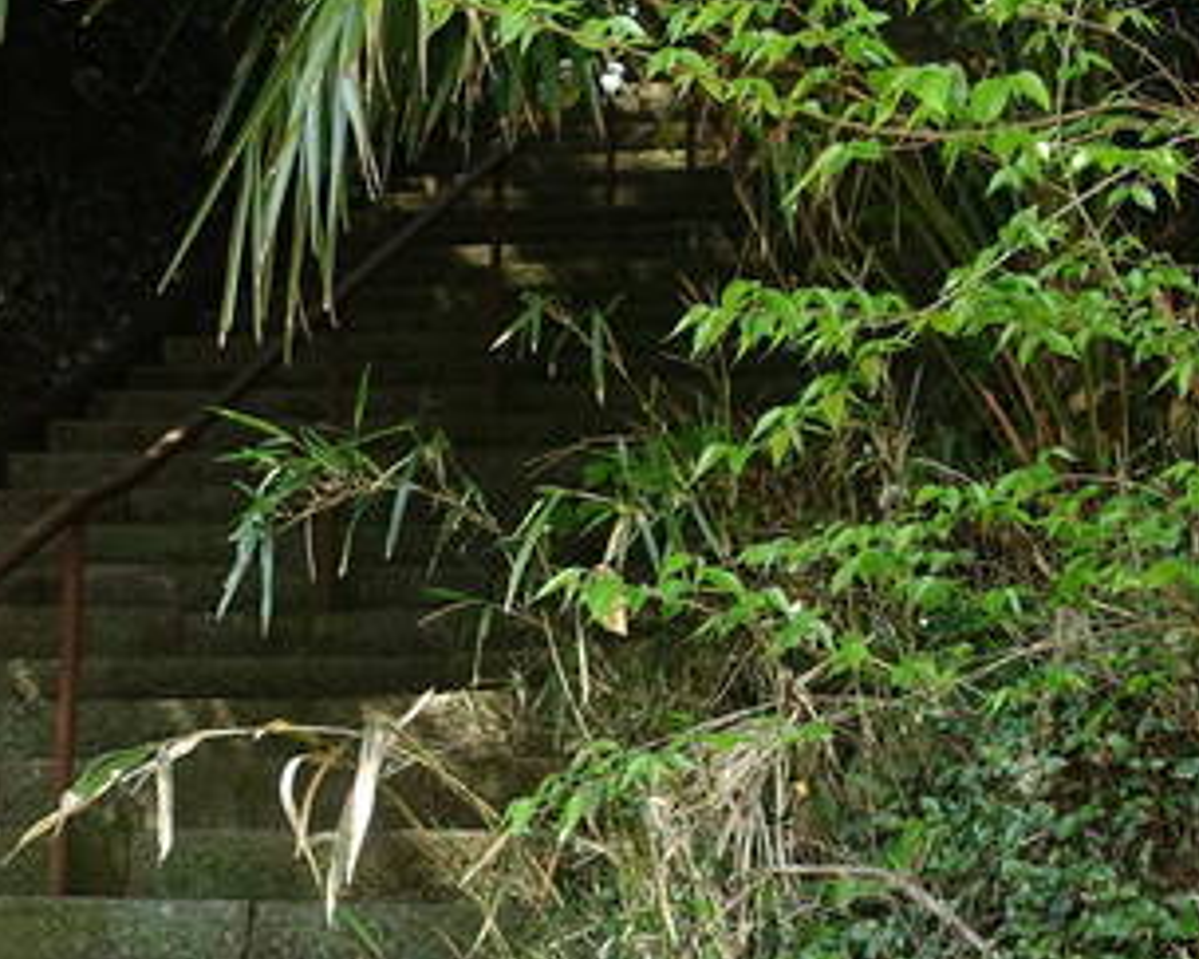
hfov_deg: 21.4
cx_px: 765
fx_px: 3157
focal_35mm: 89
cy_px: 995
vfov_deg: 16.8
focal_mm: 8.8
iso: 125
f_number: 3.2
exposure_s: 1/80
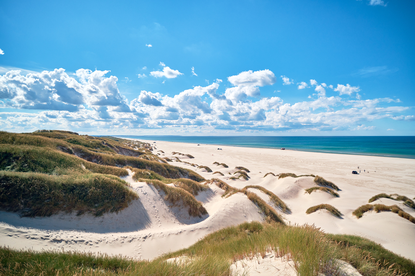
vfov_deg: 61.9
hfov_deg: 84.0
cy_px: 138
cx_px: 208
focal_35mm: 20
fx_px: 231
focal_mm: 13
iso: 160
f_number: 1.4
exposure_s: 1/20000
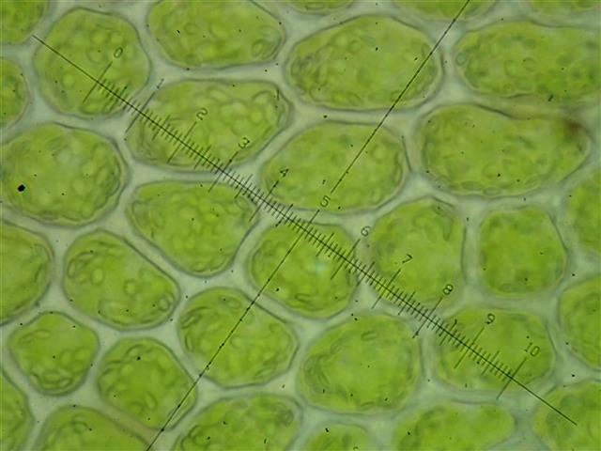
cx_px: 300
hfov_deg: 27.8
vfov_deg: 21.0
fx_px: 1215
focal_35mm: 70
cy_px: 226
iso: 800
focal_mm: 12.6
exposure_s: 1/25
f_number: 4
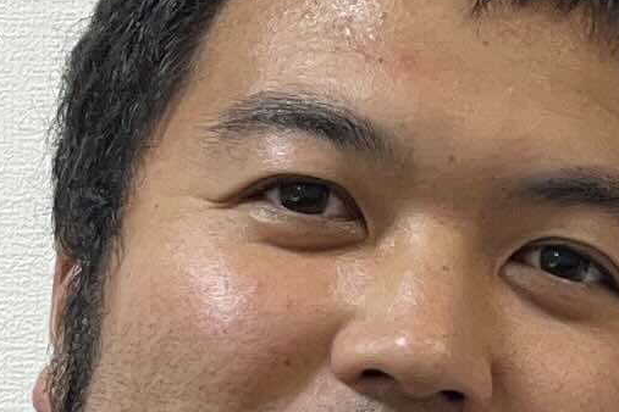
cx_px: 824
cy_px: 753
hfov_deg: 9.4
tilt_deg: +2.7
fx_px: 3697
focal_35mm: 215
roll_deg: +0.1
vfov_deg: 6.3
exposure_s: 1/50
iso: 80
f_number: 1.6
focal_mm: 5.1
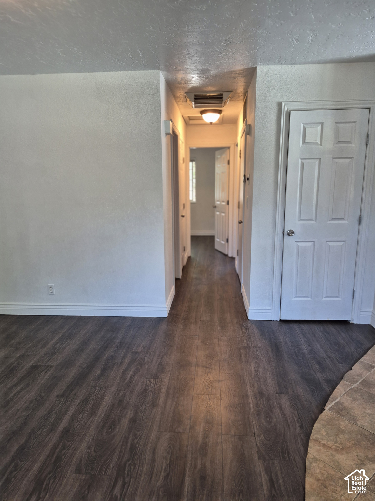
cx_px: 188
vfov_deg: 73.9
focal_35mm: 23
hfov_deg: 58.9
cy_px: 250
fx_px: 332
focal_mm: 5.4
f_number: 1.8
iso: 250
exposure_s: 1/120
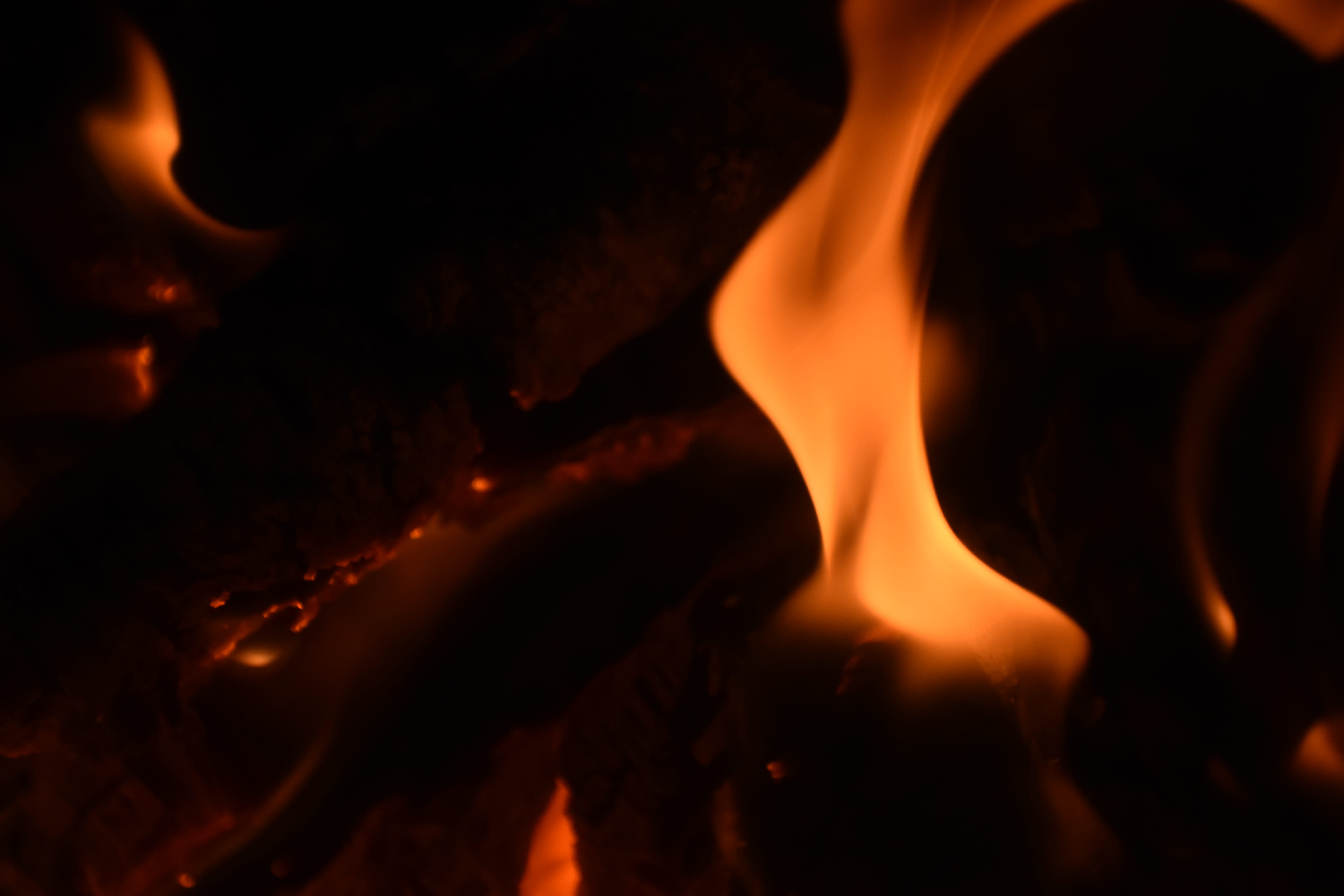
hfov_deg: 6.9
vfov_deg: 4.6
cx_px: 672
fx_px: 11199
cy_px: 448
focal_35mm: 300
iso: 800
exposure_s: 1/500
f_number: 5.3
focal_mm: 200
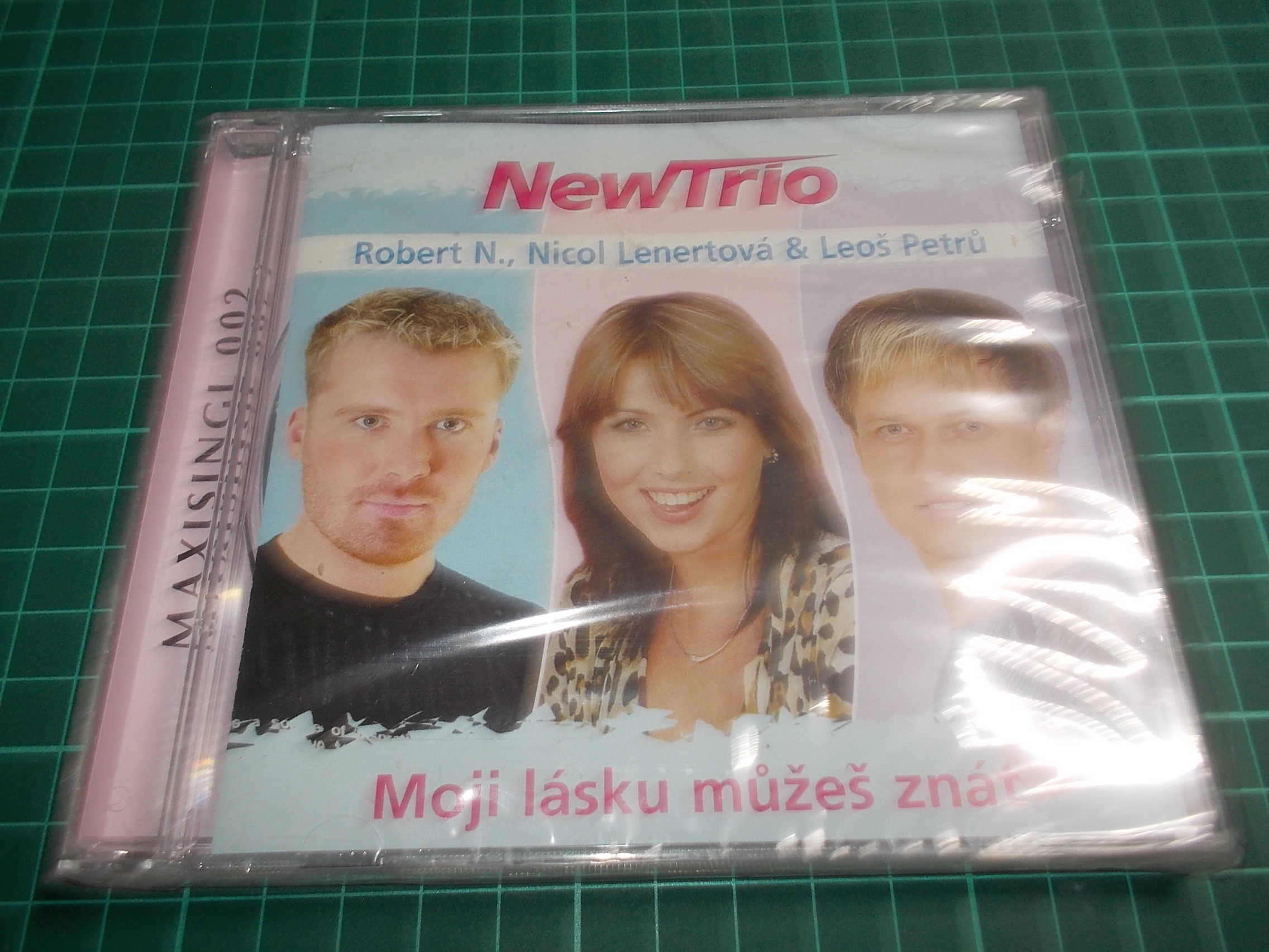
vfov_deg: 48.2
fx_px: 1063
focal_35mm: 29
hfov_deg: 61.7
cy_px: 476
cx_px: 634
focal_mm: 4.1
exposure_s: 1/30
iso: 80
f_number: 3.3
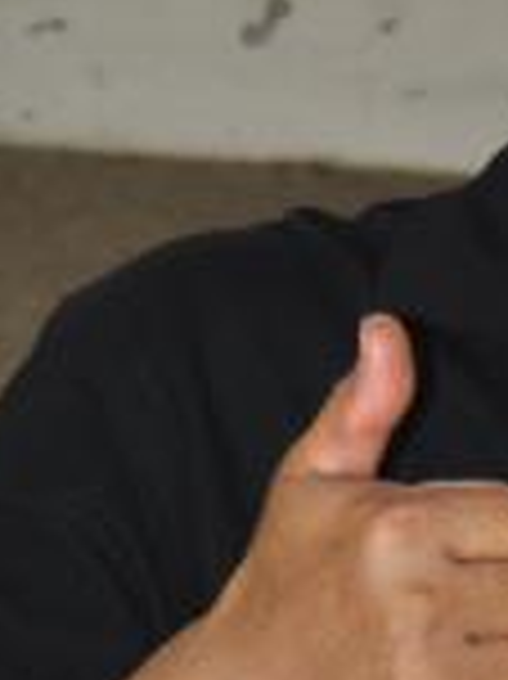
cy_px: 1135
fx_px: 5976
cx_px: 722
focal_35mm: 305
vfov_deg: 6.4
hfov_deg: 4.8
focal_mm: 40
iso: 400
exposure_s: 1/60
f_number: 4.5
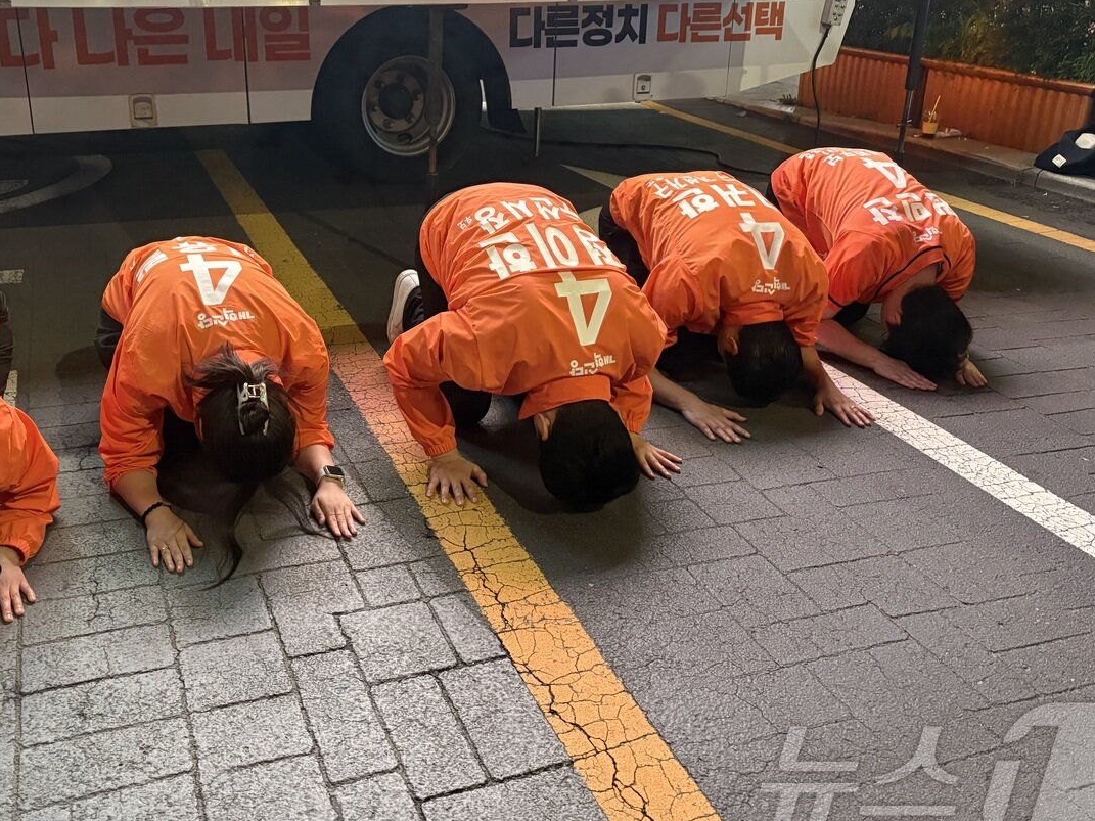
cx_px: 451
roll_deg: -1.6
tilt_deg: -23.0
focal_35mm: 34
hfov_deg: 53.7
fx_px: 1075
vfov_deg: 41.6
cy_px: 327
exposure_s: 1/60
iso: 500
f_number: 1.6
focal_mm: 5.96
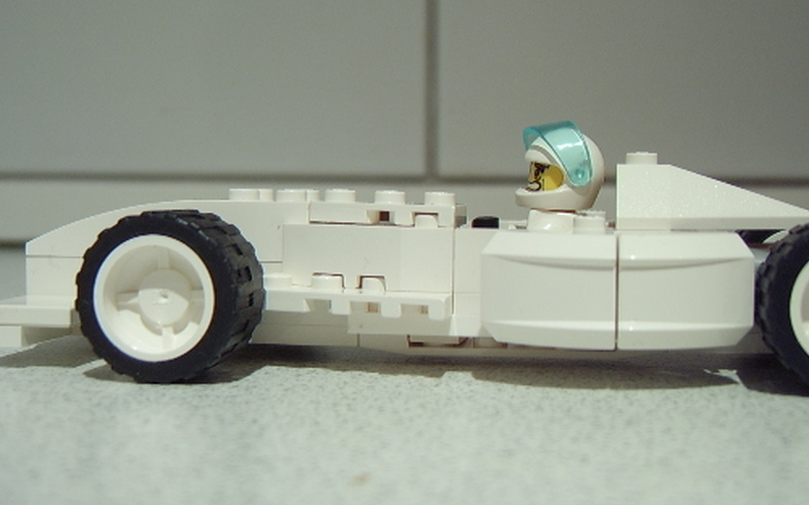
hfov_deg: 46.7
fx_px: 926
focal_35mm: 42
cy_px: 187
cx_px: 512
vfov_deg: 30.4
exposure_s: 1/14
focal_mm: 8.13
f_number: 2.7
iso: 100
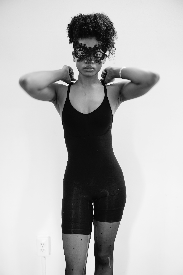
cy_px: 138
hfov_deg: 37.9
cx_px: 92
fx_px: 267
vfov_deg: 54.4
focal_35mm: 35
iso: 2000
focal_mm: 35
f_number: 2.8
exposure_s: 1/100
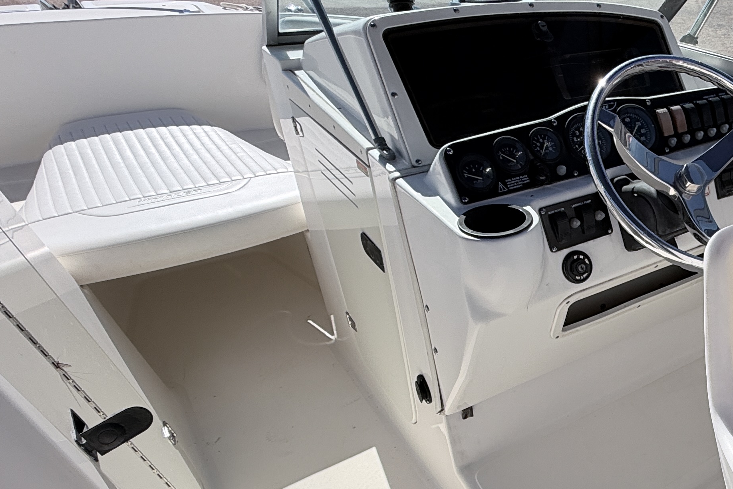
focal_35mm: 32
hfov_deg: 47.7
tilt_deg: -34.0
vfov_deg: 40.1
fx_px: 651
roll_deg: -1.2
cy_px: 358
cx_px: 746
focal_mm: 2.22
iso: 25
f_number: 2.2
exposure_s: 1/1145
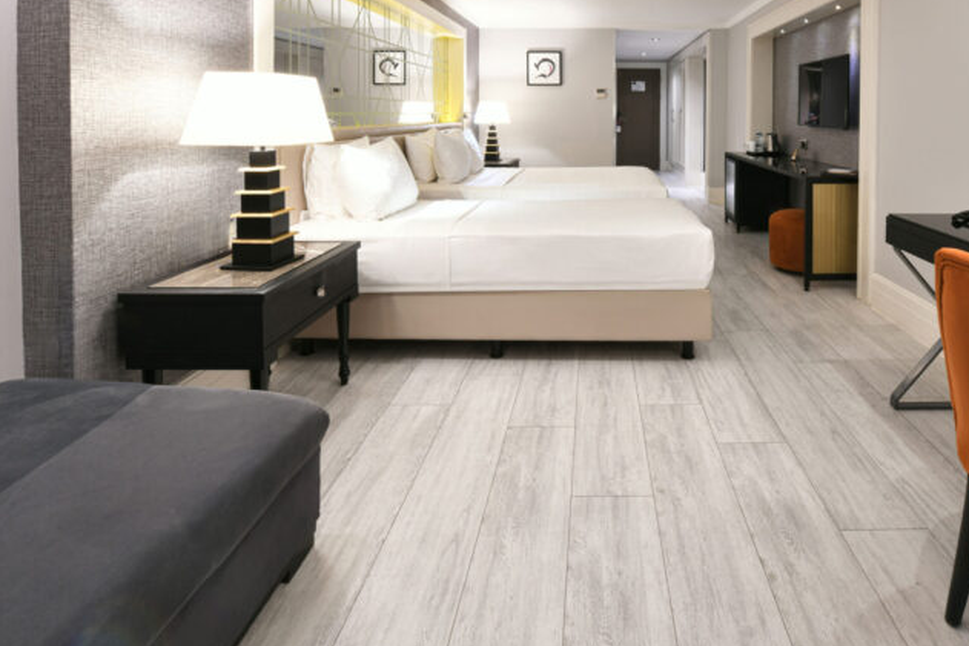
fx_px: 512
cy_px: 251
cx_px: 611
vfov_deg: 63.9
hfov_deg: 85.0
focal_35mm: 19
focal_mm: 15
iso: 320
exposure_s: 5
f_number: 22
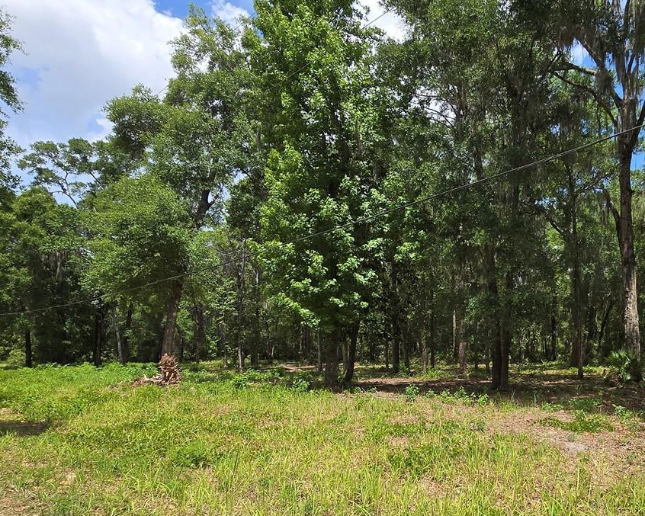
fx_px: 458
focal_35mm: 24
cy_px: 351
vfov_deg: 57.3
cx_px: 460
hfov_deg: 67.1
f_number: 2.2
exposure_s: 1/1005
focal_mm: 1.7
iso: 25
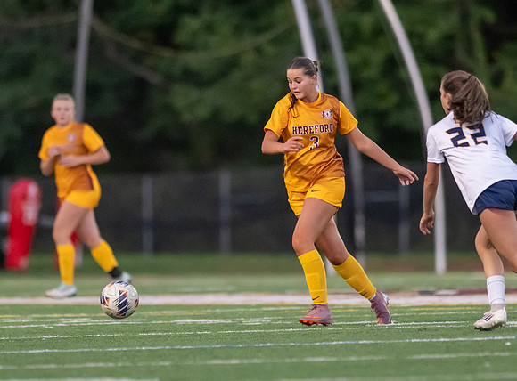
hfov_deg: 3.3
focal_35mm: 607
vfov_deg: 2.4
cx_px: 265
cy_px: 249
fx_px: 9010
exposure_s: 1/1000
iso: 7200
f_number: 2.8
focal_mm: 300
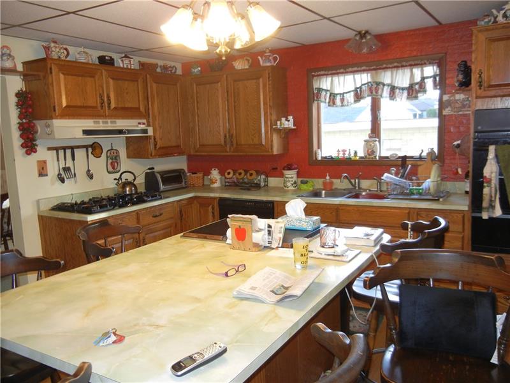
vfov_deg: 46.8
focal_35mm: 30
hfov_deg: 60.0
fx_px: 442
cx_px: 255
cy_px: 192
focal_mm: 5.4
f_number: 3.5
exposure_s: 1/30
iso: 200
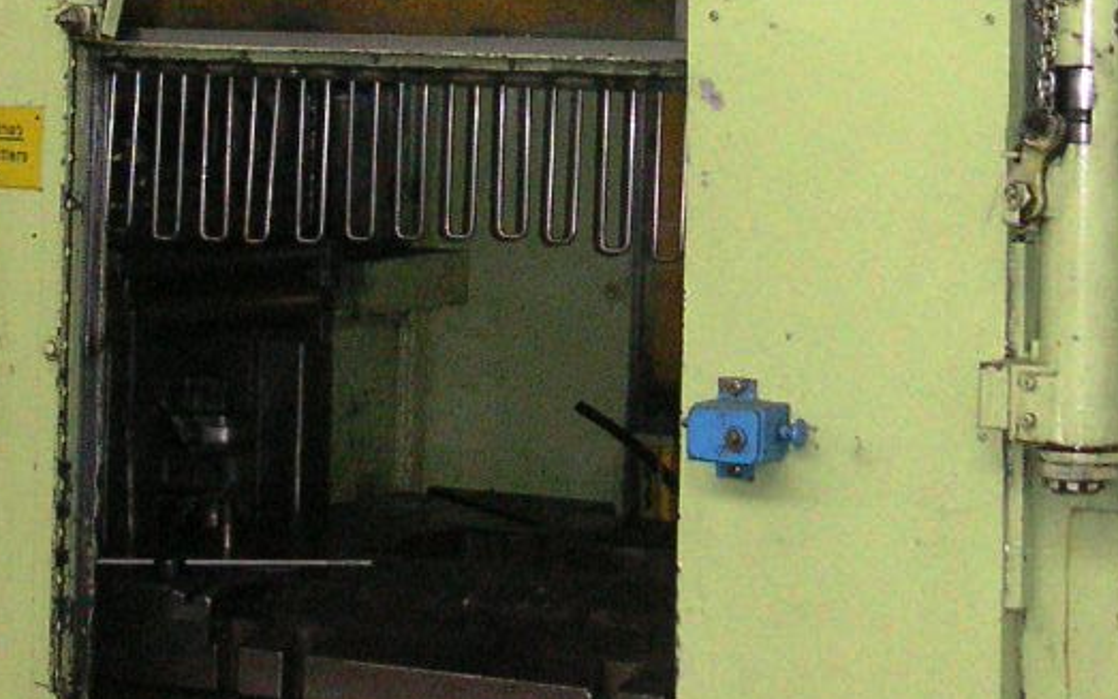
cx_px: 530
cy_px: -265
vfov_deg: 10.6
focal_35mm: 120
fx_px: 3657
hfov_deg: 17.4
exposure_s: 1/125
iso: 160
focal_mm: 6.1
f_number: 2.8
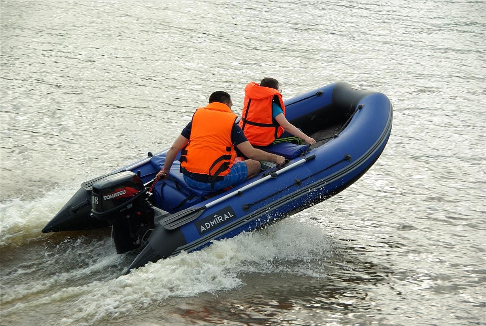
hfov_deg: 16.1
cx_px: 243
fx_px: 1723
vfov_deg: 10.8
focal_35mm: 128
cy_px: 163
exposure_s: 1/180
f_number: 8
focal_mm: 85
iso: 100
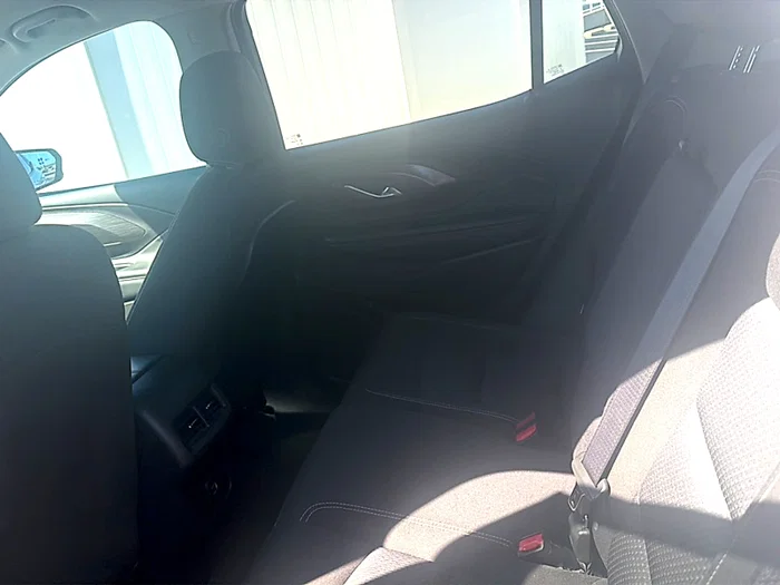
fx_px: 563
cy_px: 292
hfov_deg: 69.4
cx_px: 390
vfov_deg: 54.9
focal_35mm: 25
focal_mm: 6.76
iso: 100
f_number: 1.78
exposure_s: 1/708
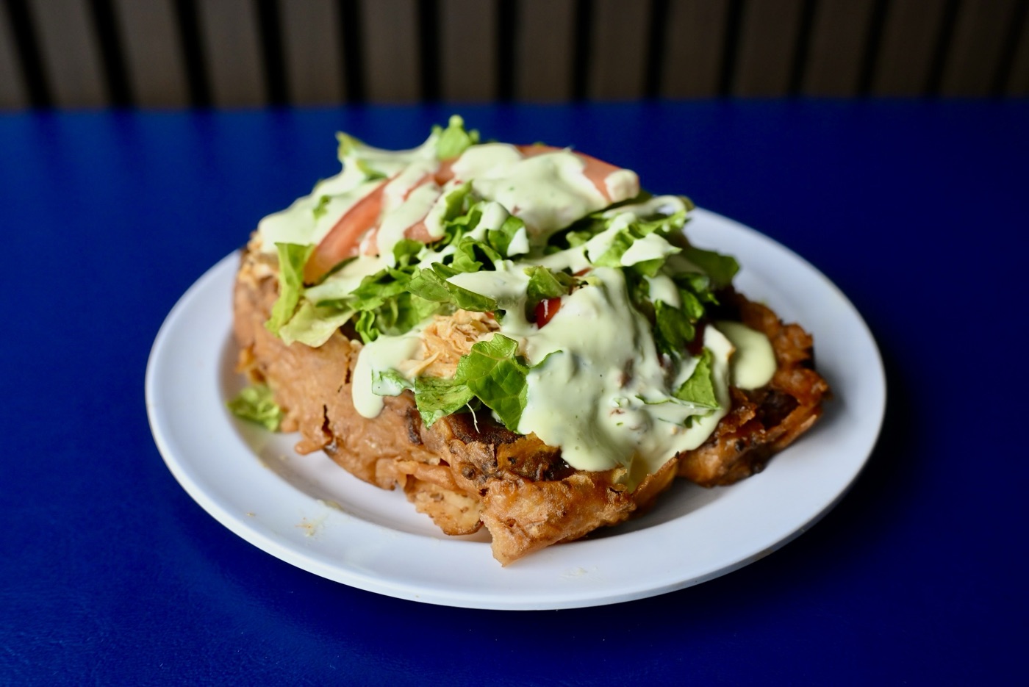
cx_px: 514
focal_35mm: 35
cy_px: 344
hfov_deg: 54.4
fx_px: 1001
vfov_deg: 37.9
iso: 1600
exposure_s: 1/800
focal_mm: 35
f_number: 4.5
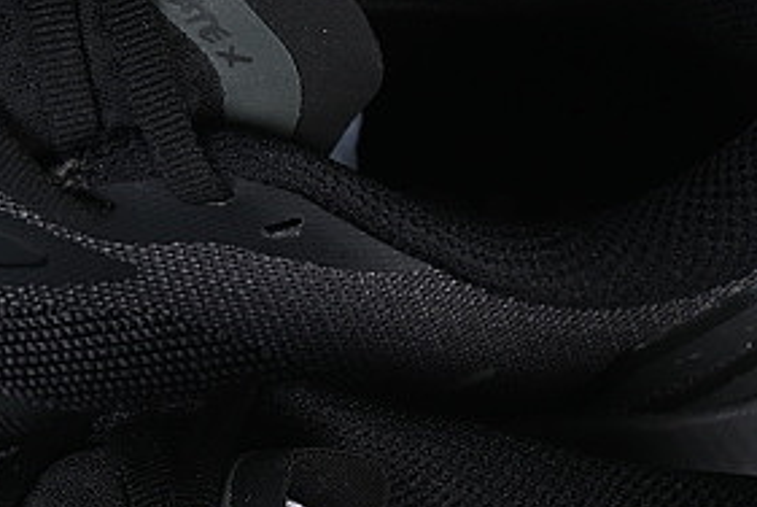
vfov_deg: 4.8
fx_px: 6062
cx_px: 13
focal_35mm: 288
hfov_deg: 7.1
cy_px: 588
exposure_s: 1/50
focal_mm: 50
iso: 160
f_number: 6.3
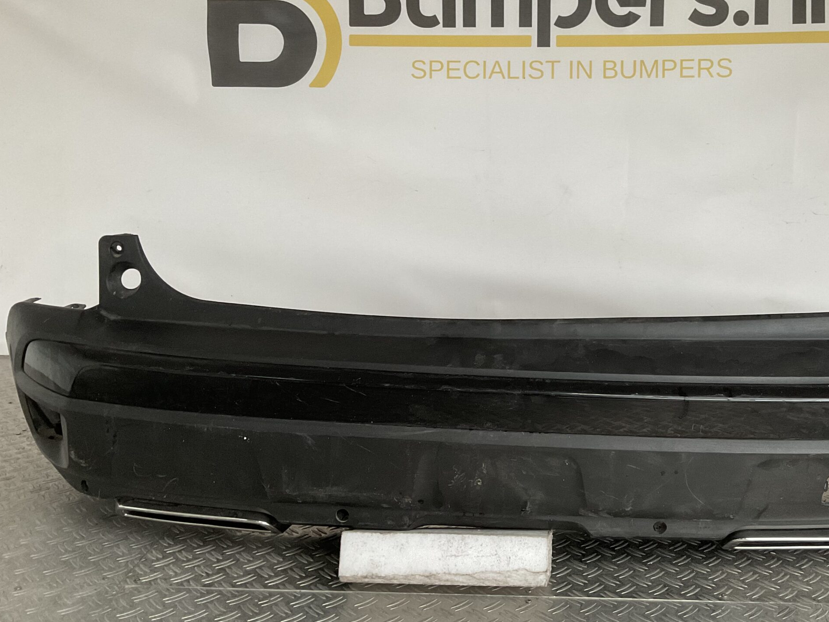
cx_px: 524
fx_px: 934
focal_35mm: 39
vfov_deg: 36.8
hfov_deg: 47.4
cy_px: 285
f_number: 1.8
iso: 125
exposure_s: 1/60
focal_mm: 3
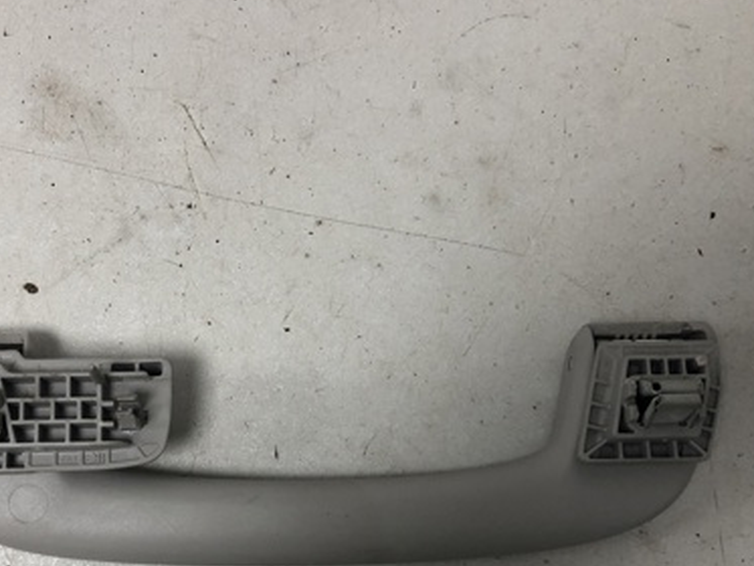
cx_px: 299
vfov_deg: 29.8
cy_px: 420
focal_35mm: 48
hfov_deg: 39.5
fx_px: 1046
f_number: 1.8
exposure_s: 1/33
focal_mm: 4
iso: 32
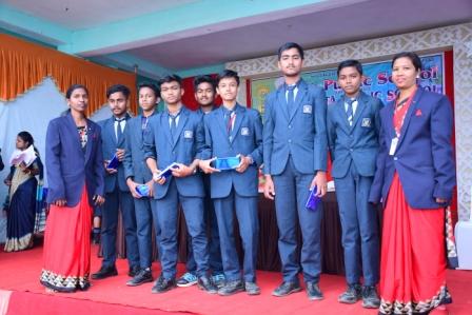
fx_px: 446
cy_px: 158
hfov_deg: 55.8
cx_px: 236
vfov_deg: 38.9
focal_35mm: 34
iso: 800
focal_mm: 23
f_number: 4
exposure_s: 1/250
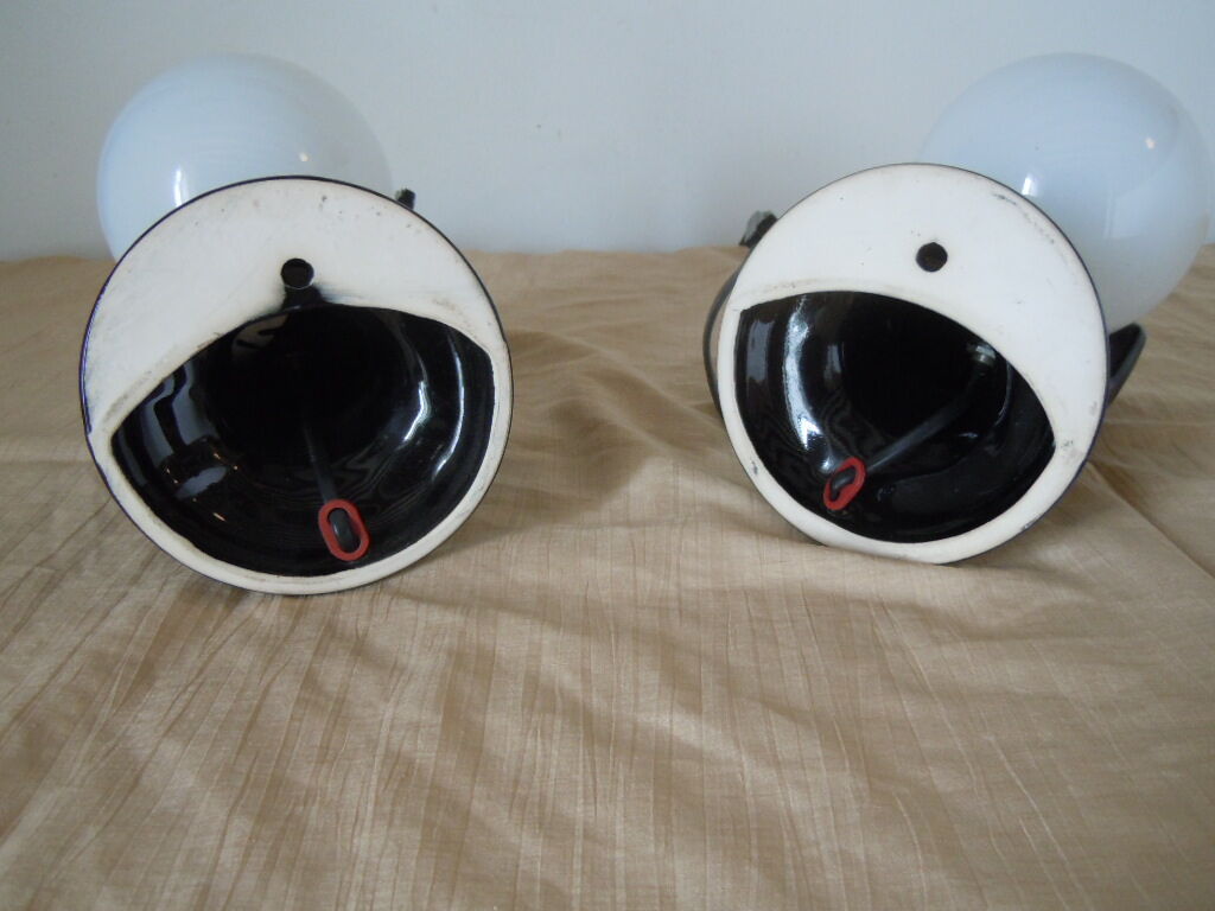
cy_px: 456
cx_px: 608
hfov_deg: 60.0
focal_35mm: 30
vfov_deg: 46.8
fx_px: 1053
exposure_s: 1/30
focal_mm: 5.4
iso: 400
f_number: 3.5
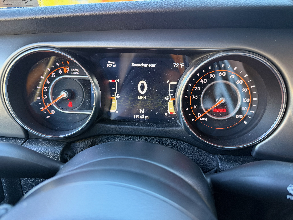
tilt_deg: -23.6
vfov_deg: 56.8
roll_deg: +0.6
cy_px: 110
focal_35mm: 24
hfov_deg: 71.6
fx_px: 203
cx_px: 146
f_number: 1.78
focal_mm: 6.76
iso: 250
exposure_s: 1/59
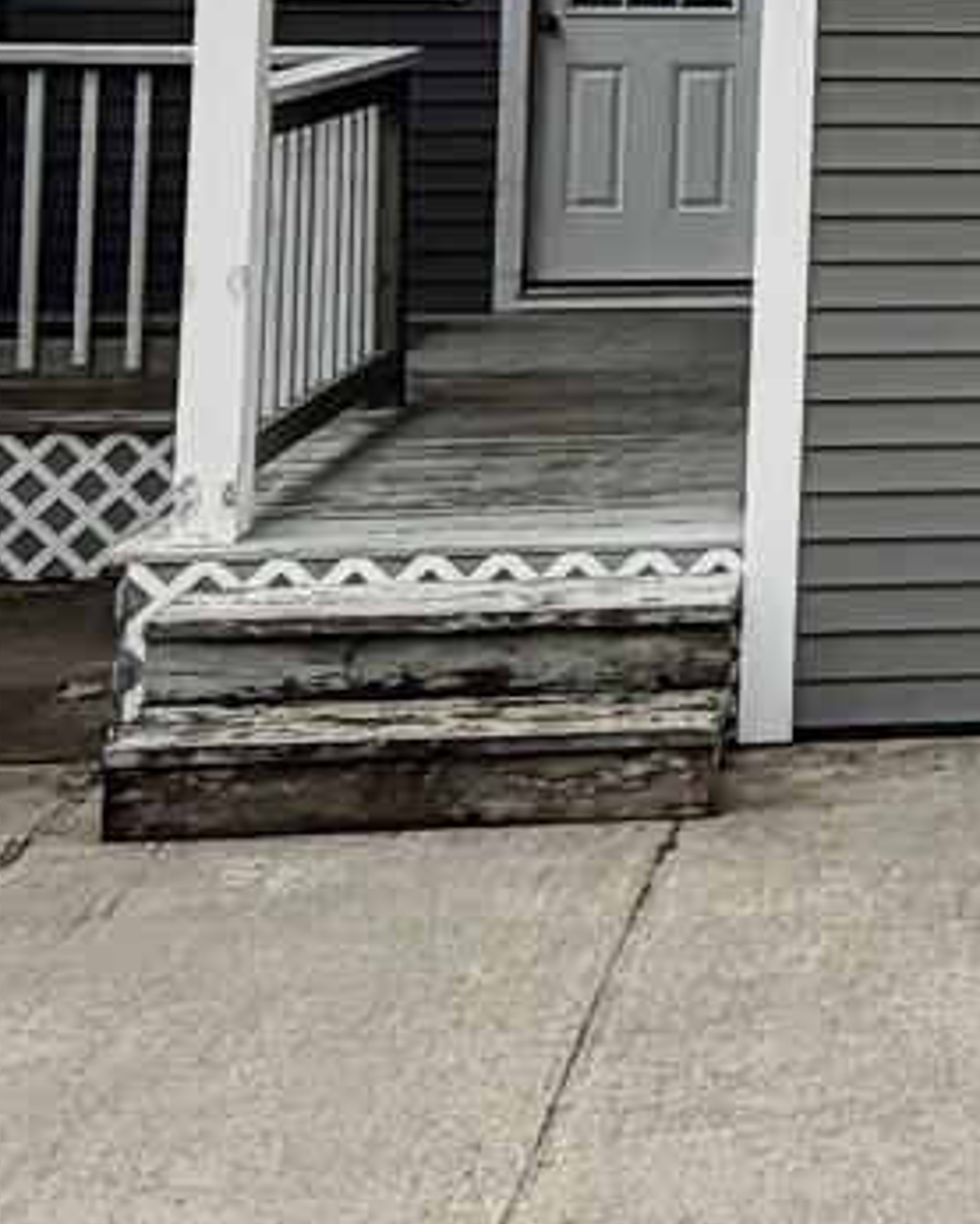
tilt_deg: +3.1
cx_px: 1550
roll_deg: -1.0
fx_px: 2863
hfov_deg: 17.2
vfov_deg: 22.5
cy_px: -187
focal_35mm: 79
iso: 20
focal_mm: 2.22
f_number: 2.2
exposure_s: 1/985
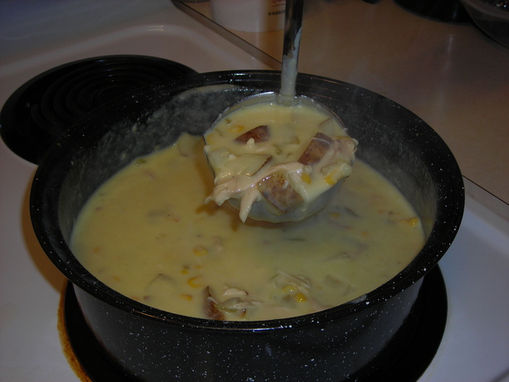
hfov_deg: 34.9
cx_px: 254
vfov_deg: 26.6
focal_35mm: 55
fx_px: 809
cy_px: 191
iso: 50
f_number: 3.6
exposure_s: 1/60.1
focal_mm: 9.1
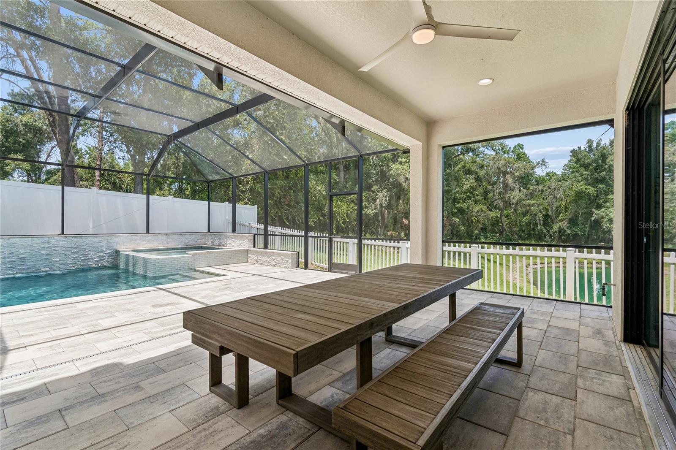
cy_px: 225
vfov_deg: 77.3
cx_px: 338
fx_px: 282
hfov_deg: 100.4
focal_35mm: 15
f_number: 7.1
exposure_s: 1/100
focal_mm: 10
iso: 100
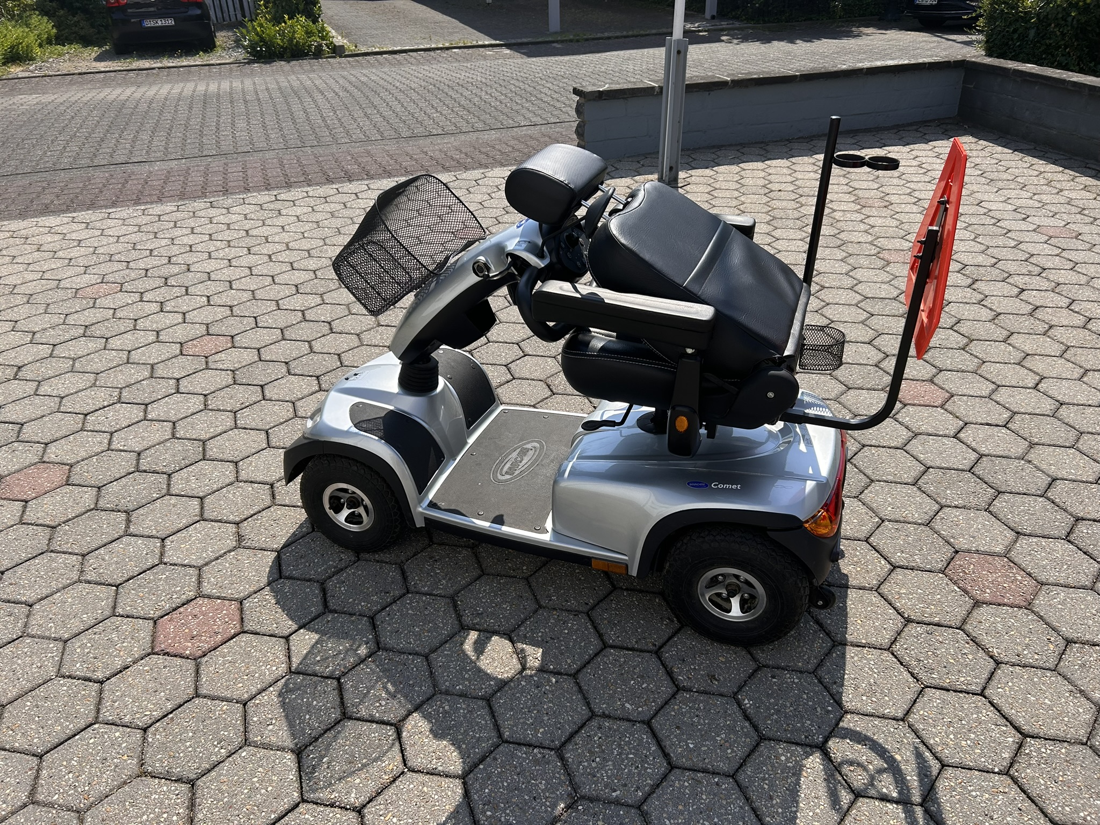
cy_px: 412
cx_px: 550
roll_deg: +2.3
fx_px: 826
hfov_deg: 67.3
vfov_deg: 53.1
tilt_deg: -30.4
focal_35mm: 26
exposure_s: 1/3704
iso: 50
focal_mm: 5.7
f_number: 1.5
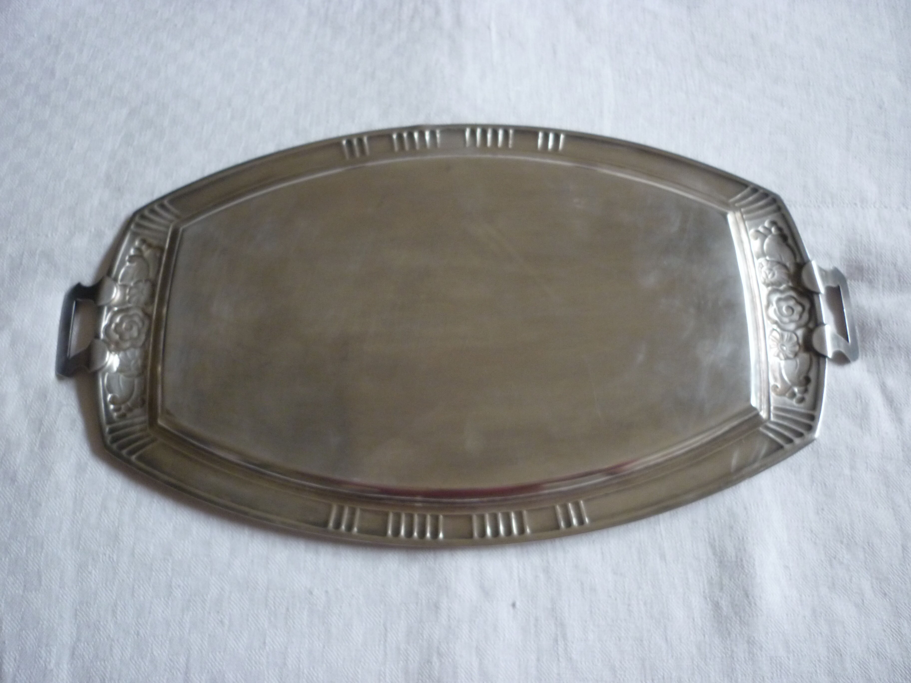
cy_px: 342
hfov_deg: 55.4
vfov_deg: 42.9
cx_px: 456
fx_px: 868
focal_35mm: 33
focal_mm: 5.5
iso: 250
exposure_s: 1/30
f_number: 2.8
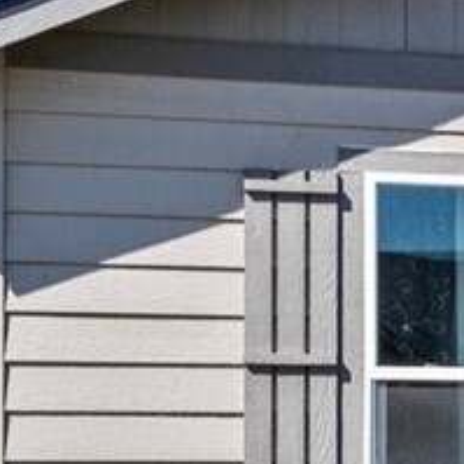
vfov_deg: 10.0
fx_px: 2639
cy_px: 456
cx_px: 1626
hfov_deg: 7.9
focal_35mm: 174
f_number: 8
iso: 100
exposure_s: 1/320
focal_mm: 24
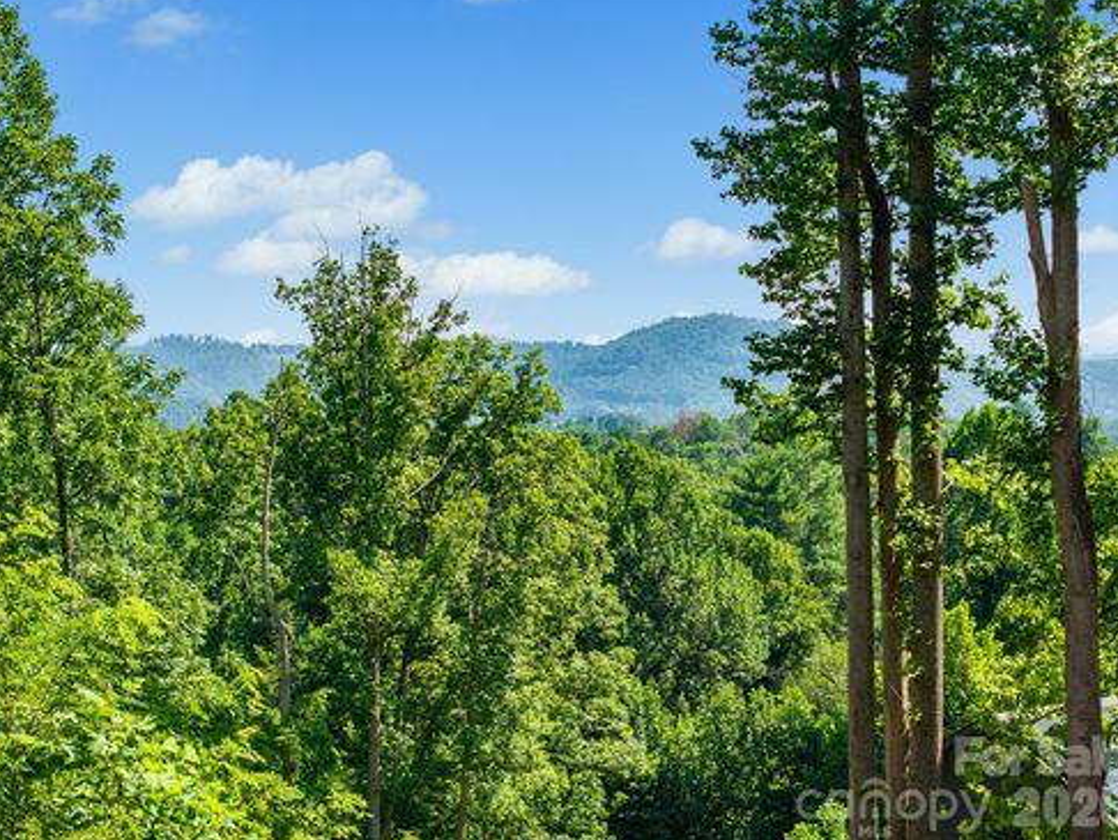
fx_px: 2327
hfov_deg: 27.0
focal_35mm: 72
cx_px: 559
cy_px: 415
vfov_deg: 20.5
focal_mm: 19.35
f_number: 2.8
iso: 160
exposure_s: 1/1000
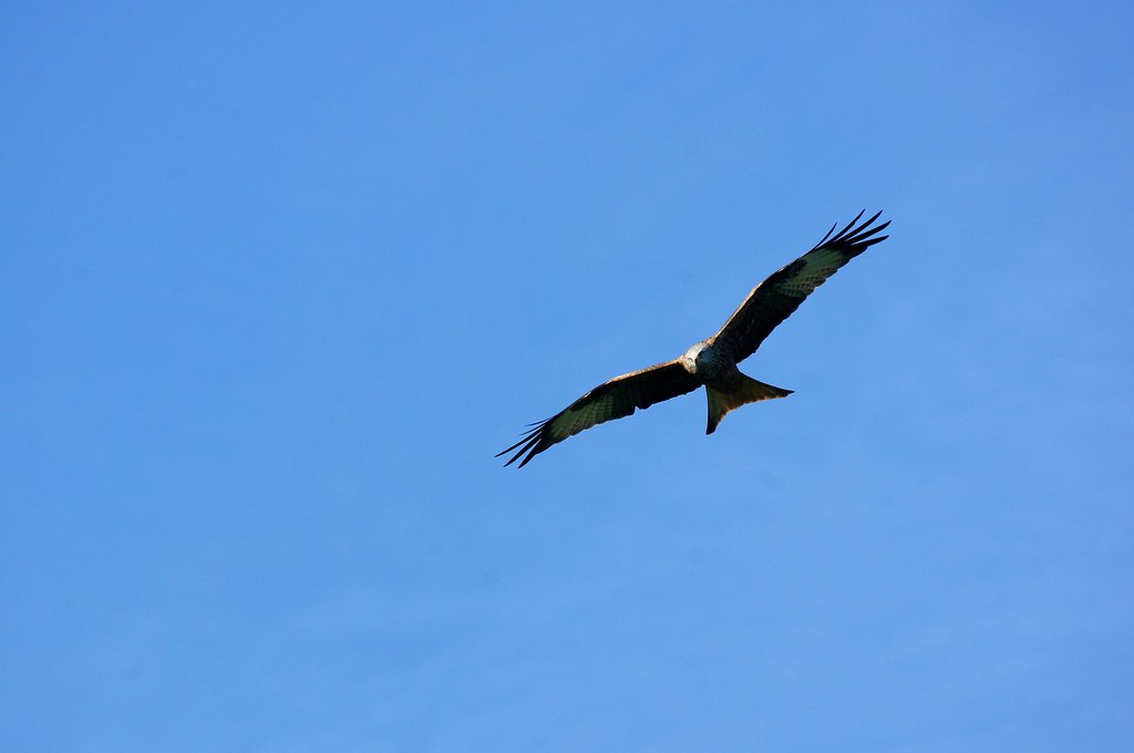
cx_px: 567
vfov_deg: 1.8
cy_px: 376
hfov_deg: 2.8
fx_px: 23595
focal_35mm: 750
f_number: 11
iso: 500
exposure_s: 1/500
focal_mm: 500
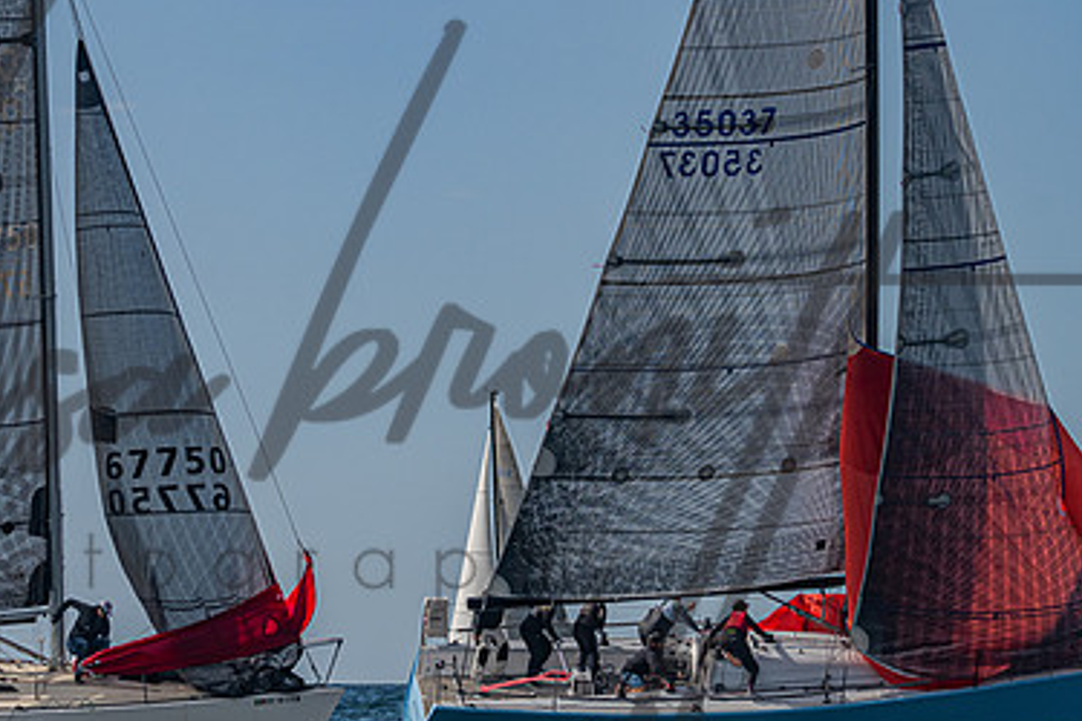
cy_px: 399
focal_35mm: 204
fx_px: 6131
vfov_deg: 6.7
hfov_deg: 10.1
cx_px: 554
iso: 320
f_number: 6.3
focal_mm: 120
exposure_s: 1/5000
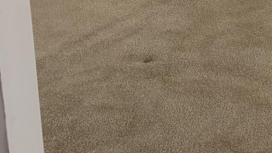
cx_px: 410
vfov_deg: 10.0
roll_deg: +0.6
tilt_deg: -10.0
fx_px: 801
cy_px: -165
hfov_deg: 17.3
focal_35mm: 111
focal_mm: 5.96
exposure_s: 1/120
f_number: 1.6
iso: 125
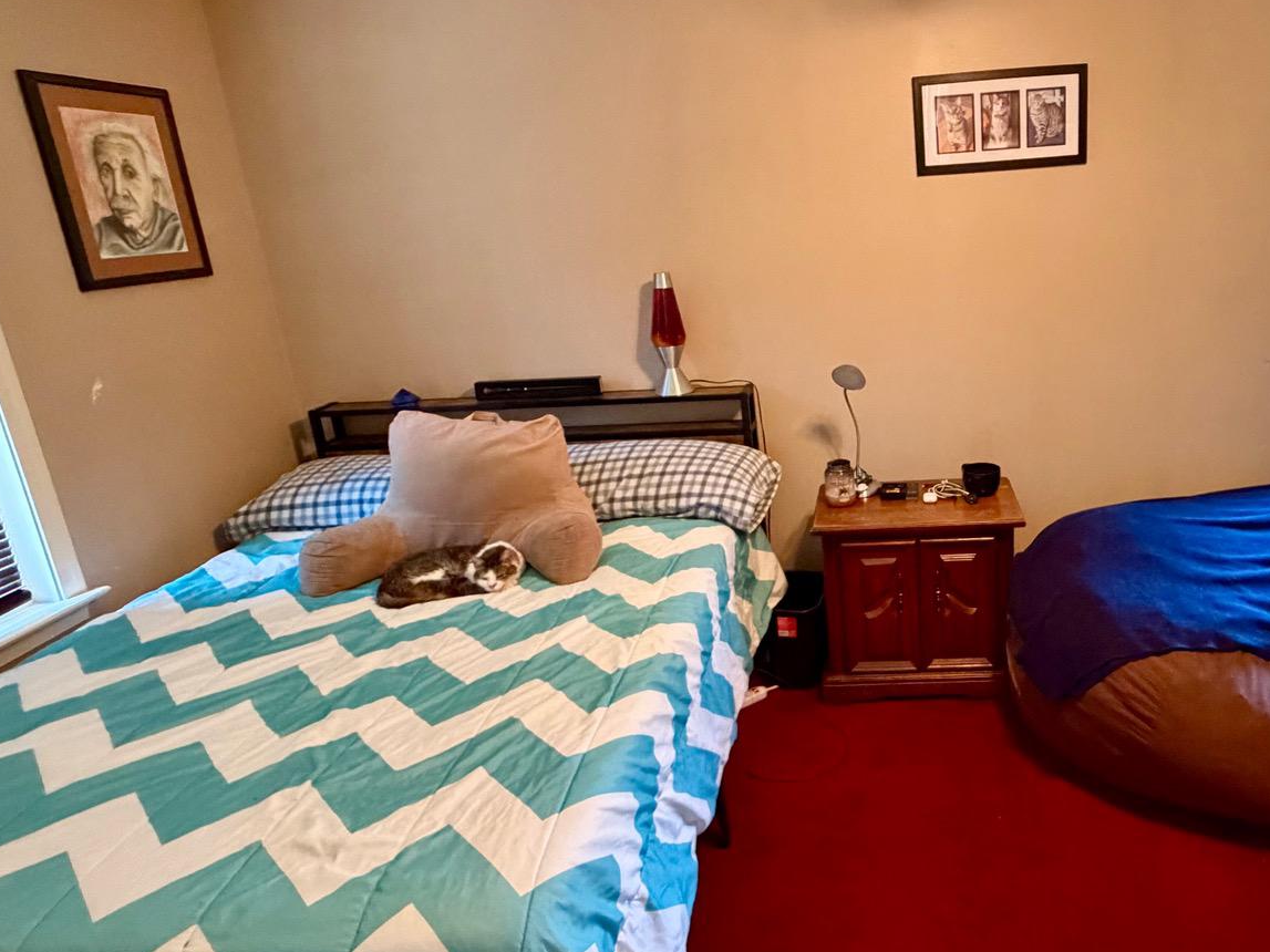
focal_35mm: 25
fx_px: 917
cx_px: 868
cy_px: 464
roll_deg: +2.9
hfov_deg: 67.1
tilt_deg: -16.1
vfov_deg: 54.9
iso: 800
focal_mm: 2.22
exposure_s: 1/60
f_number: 2.2
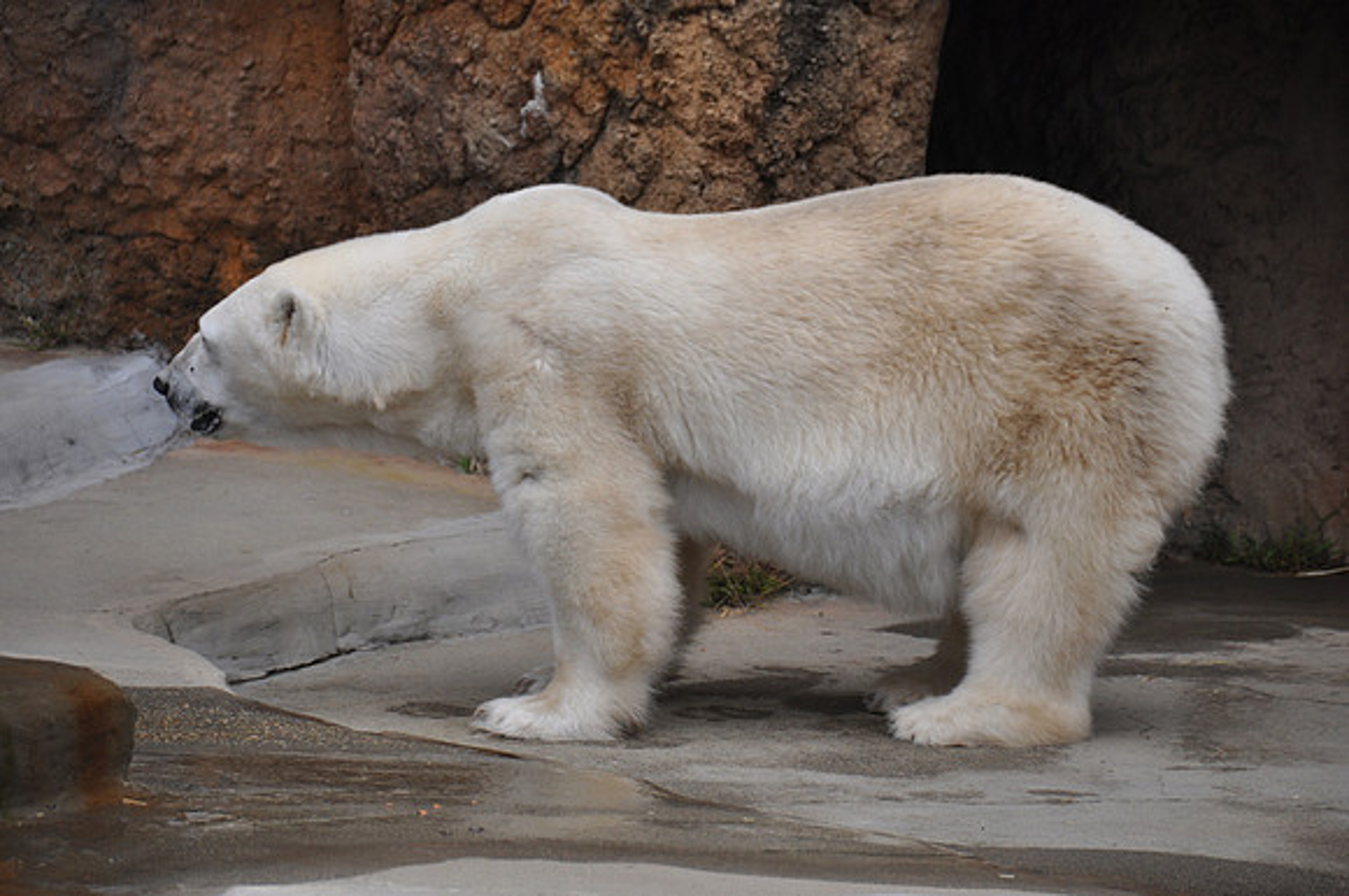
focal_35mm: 330
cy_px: 448
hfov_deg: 6.3
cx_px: 674
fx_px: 12348
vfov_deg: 4.2
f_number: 5.6
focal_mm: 220
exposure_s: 1/800
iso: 320
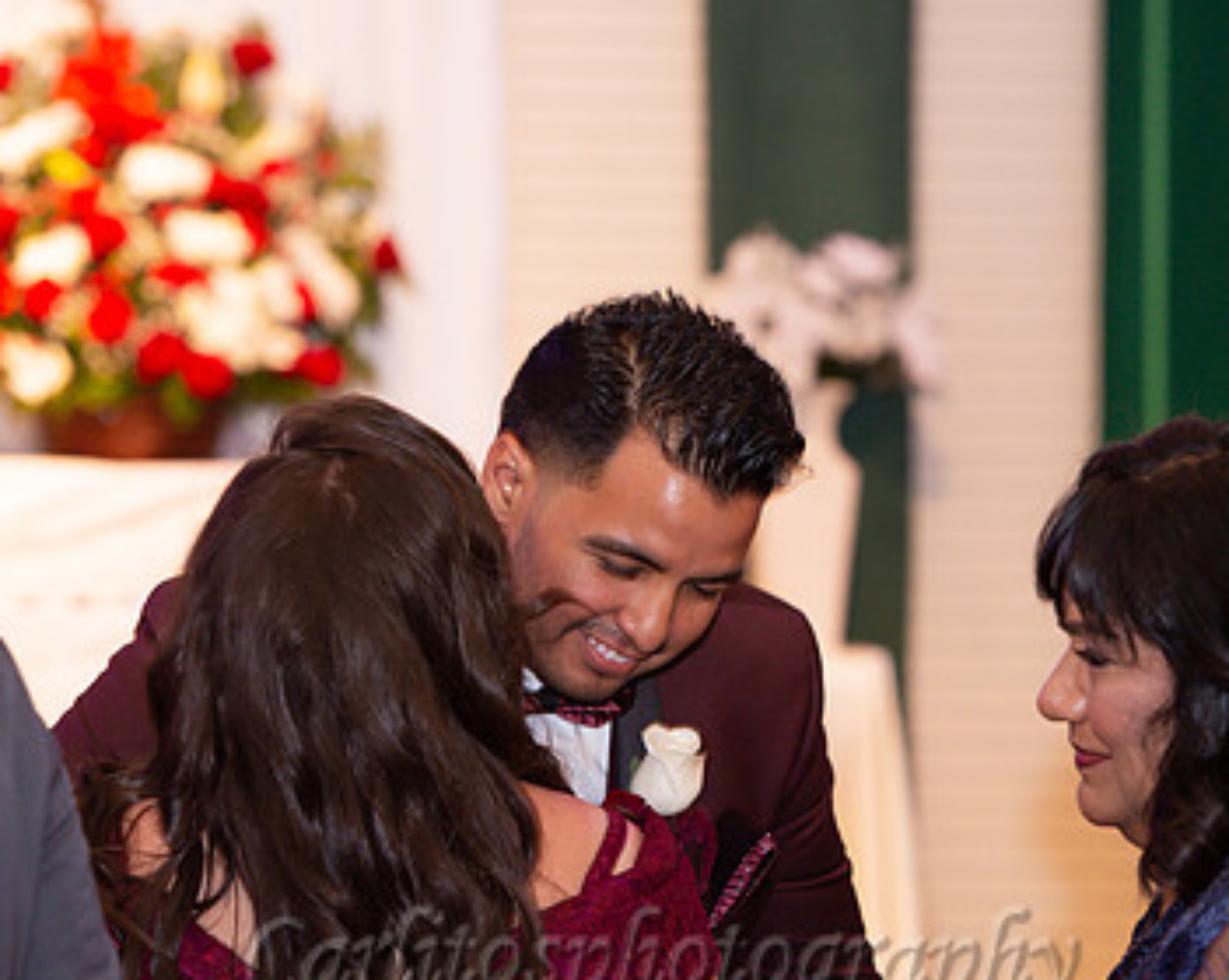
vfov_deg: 6.9
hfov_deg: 8.6
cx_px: 648
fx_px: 8175
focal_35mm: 225
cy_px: 616
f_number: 4.5
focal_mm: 145
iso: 1250
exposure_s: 1/60
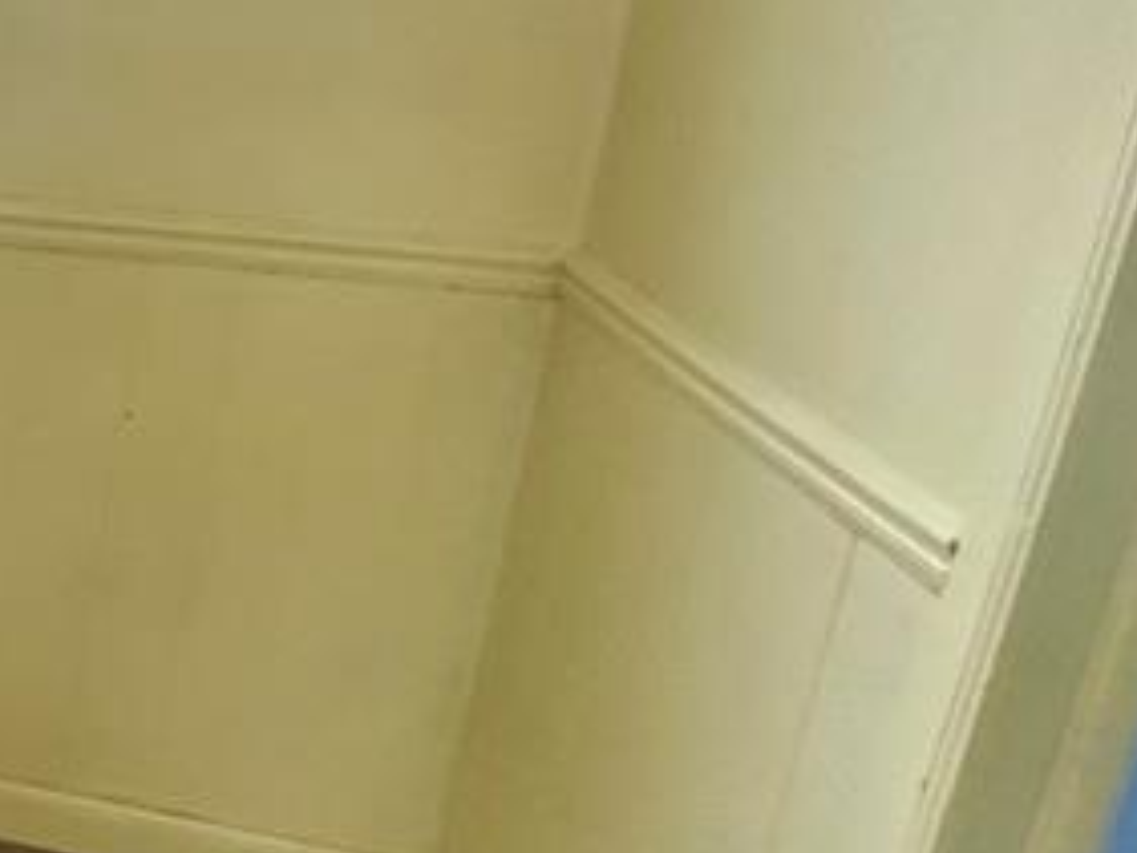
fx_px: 1676
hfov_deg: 22.9
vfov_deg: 28.0
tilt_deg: -14.5
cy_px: 178
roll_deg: +0.0
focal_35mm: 51
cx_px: -858
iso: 200
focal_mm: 2.22
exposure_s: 1/120
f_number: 2.2
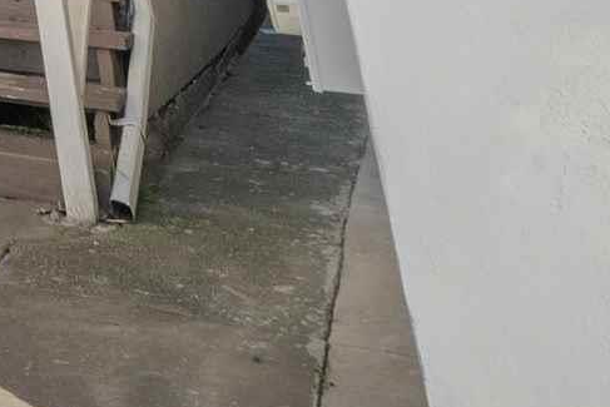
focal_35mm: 82
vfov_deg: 11.4
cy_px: -756
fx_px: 1390
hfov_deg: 15.4
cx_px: -813
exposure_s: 1/500
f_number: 9
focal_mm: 13
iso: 400
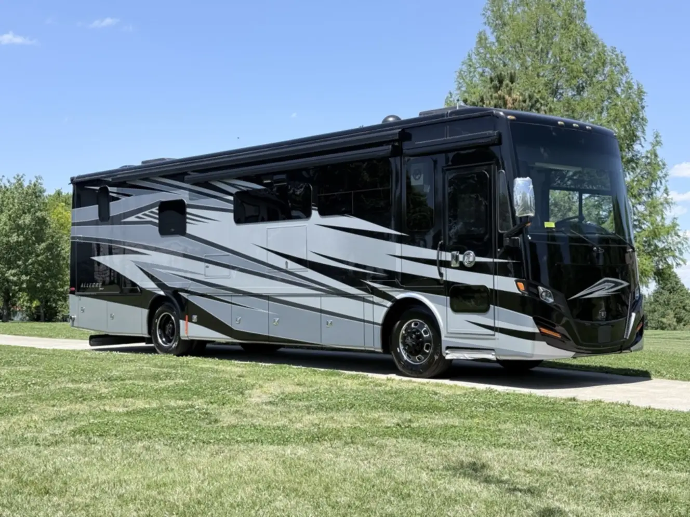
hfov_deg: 39.7
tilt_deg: +4.5
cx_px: 345
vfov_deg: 30.3
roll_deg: +1.4
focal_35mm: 48
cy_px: 258
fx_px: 957
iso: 64
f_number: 1.78
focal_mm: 6.76
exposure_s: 1/2976
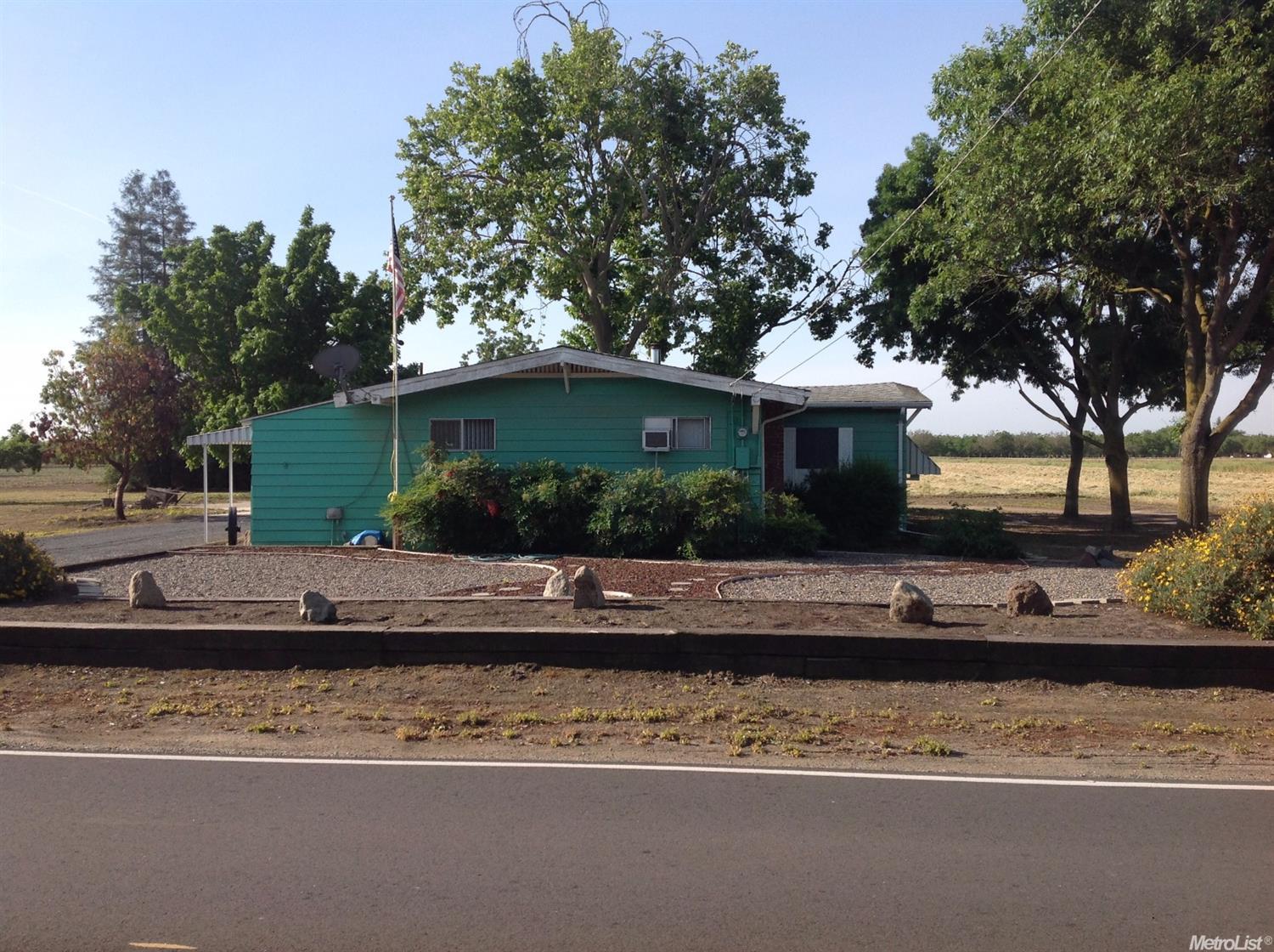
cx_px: 637
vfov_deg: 40.6
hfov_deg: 52.7
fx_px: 1286
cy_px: 476
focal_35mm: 35
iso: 50
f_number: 2.4
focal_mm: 4.28
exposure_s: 1/1209
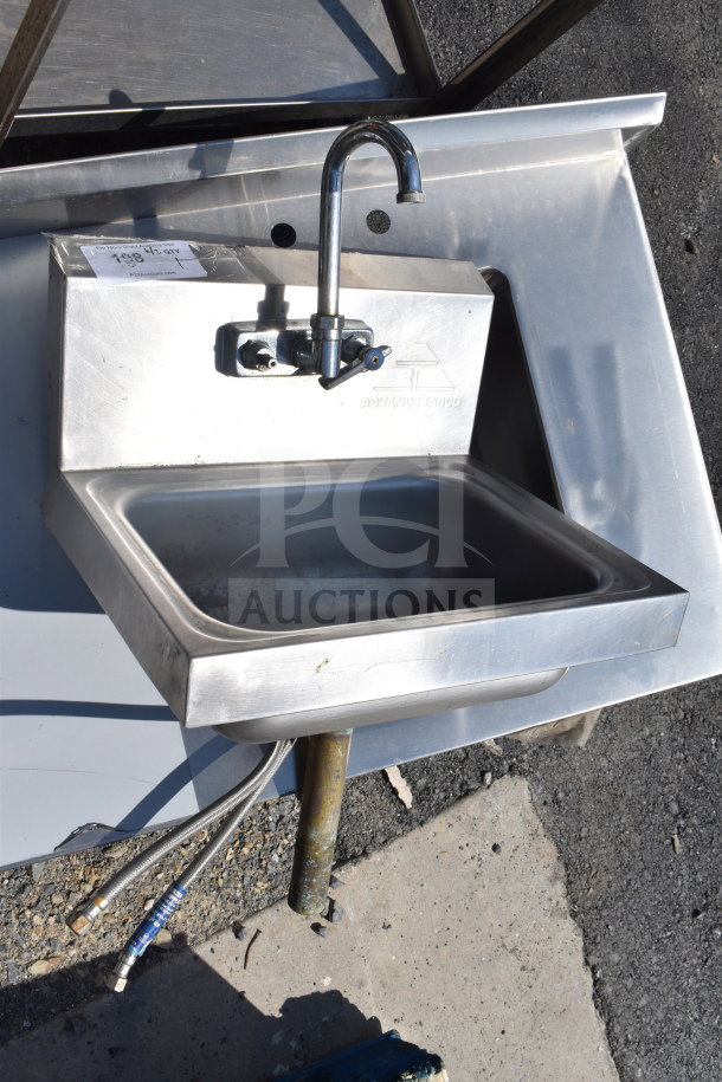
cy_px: 541
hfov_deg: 36.9
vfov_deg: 53.1
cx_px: 361
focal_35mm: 36
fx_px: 1083
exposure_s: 1/640
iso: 200
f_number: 13
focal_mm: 24
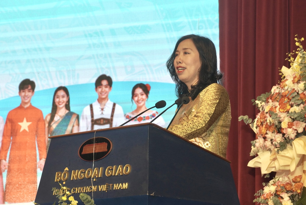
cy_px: 102
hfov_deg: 18.2
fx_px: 957
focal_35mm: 112
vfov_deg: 12.2
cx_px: 153
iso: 800
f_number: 7.1
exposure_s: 1/160
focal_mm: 75
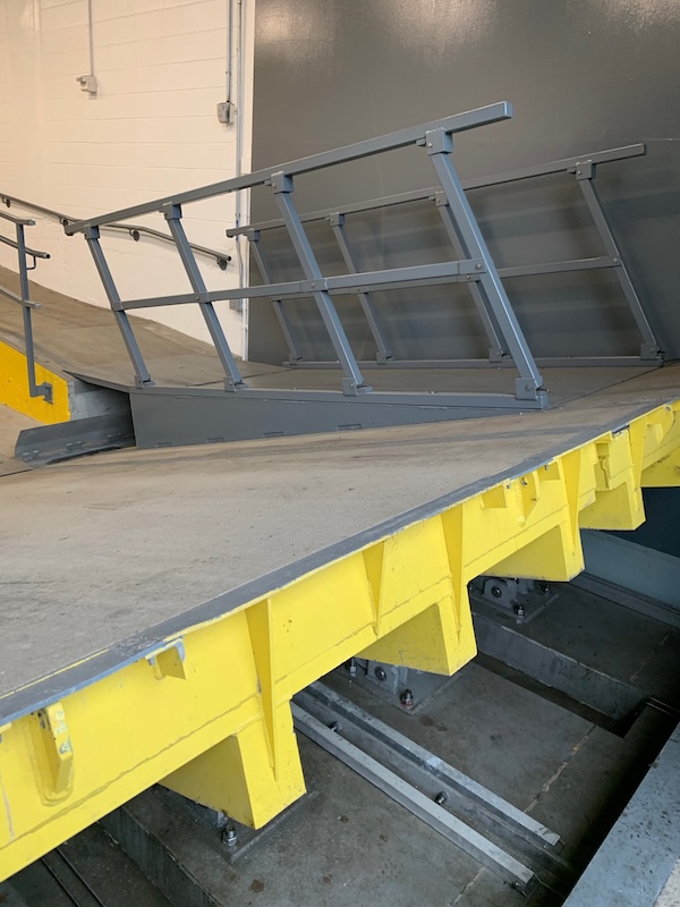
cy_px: 454
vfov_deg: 67.3
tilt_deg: -17.1
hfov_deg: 53.1
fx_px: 681
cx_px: 340
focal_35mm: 26
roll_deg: -4.6
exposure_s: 1/75
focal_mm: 4.25
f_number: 1.8
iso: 100
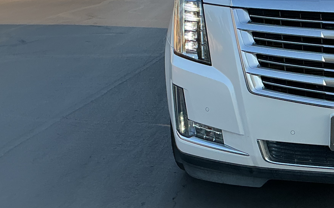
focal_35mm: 71
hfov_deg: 27.3
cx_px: 333
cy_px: 48
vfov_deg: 18.2
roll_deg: +1.5
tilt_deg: -9.3
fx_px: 646
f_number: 1.8
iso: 25
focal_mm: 3
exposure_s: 1/283
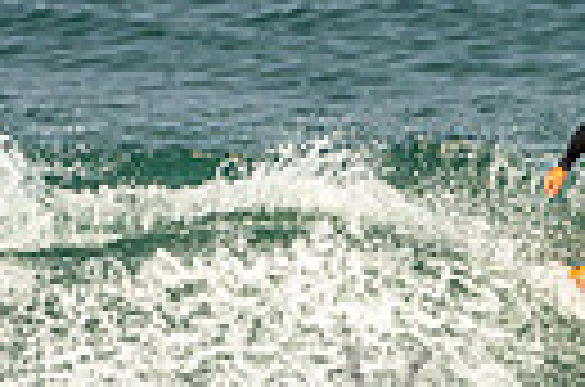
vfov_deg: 1.0
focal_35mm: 1386
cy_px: 376
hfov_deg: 1.5
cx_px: 810
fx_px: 22468
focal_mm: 200
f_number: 5.6
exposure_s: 1/1250
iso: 200
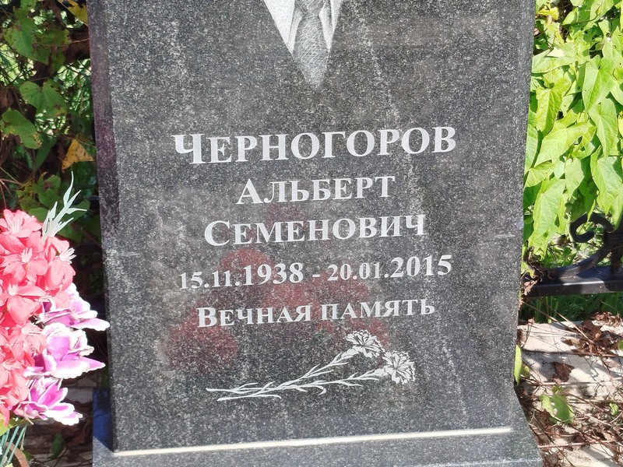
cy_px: 234
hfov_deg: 61.7
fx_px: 522
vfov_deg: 48.2
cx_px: 312
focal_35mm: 29
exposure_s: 1/287
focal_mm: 5.31
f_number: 1.7
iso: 50
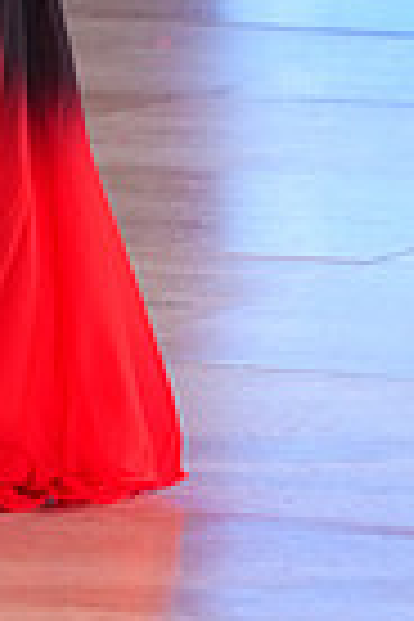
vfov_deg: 4.2
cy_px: -279
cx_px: -254
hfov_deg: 2.8
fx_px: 8383
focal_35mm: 486
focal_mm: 116
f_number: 4
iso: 3200
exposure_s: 1/400
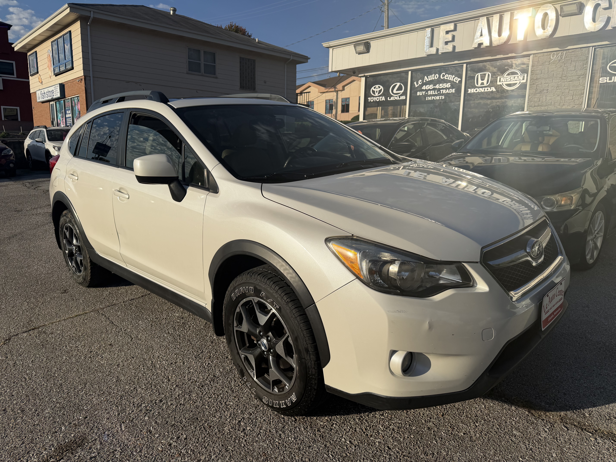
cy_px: 231
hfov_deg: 71.6
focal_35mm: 24
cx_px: 308
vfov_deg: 56.8
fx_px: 427
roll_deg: -1.6
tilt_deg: -10.6
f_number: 1.78
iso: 80
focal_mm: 6.76
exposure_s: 1/7353
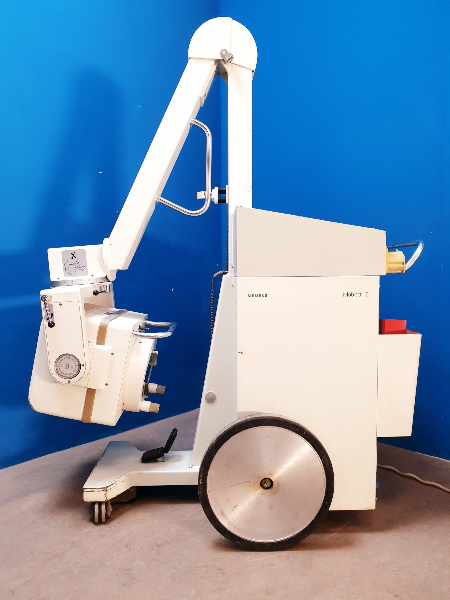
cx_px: 225
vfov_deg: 67.3
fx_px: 451
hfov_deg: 53.1
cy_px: 300
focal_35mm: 26
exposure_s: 1/50
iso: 250
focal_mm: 4.3
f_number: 2.4
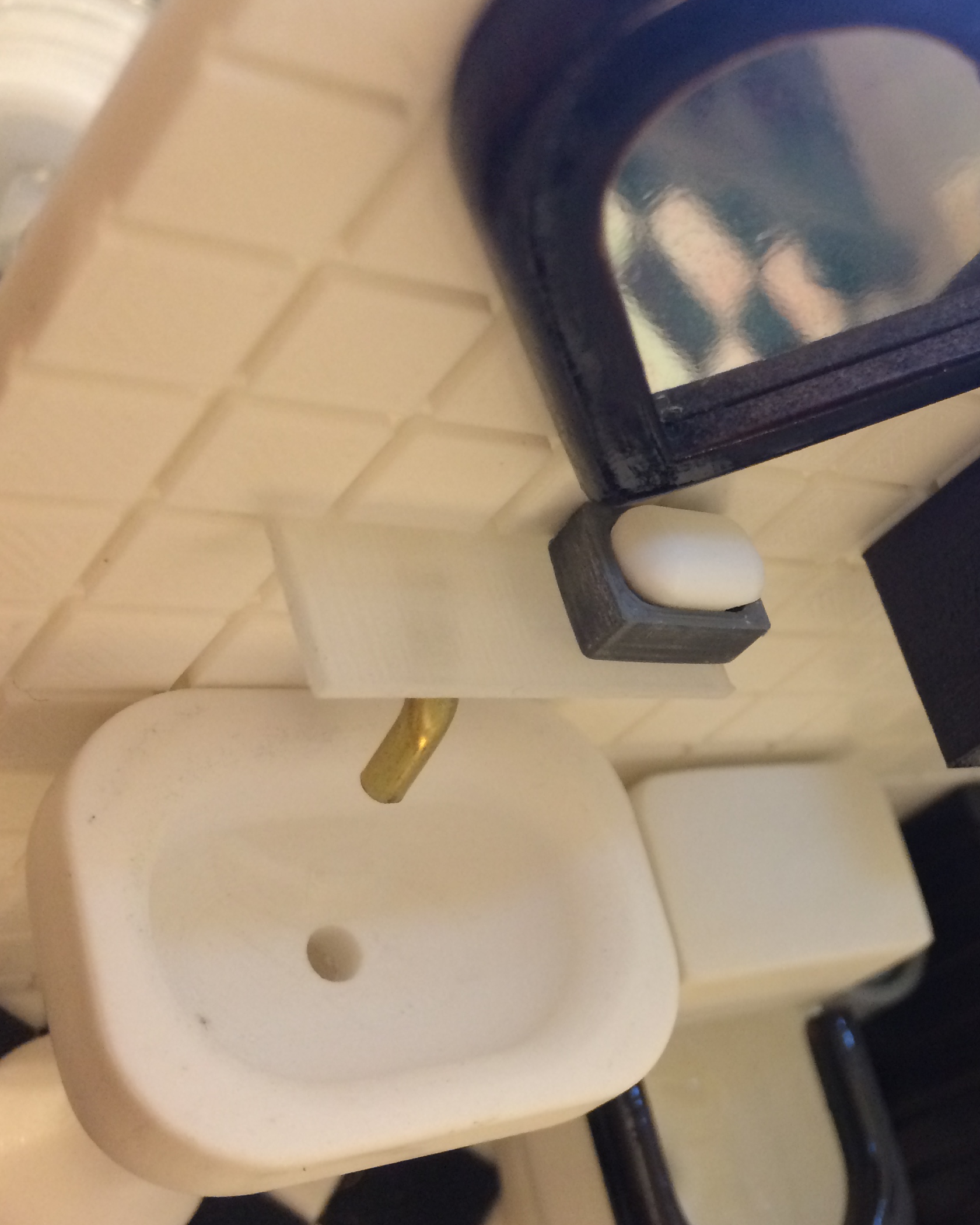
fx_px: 1595
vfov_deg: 42.0
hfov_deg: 32.2
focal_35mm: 44
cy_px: 643
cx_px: 912
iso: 200
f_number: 2.2
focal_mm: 4.15
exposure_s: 1/30
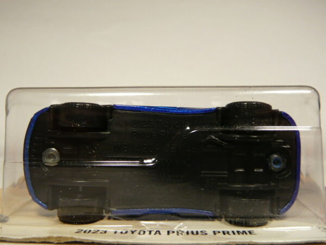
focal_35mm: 40
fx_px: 377
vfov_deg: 36.0
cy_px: 122
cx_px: 163
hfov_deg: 46.8
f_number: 2.8
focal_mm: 4.6
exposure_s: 1/125
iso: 100
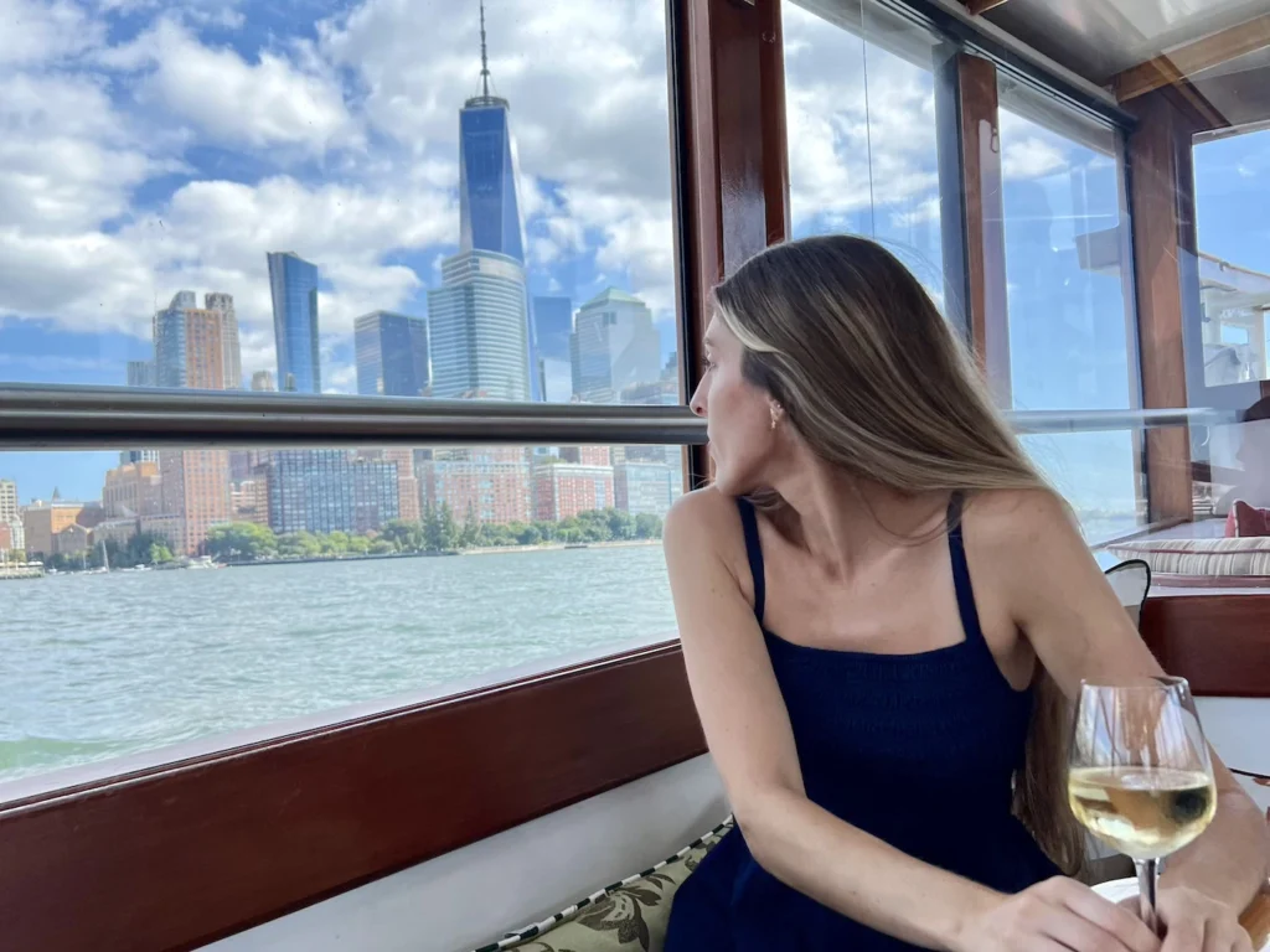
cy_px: 476
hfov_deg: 67.3
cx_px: 635
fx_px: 954
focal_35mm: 26
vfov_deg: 53.1
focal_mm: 5.7
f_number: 1.5
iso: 50
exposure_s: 1/1575
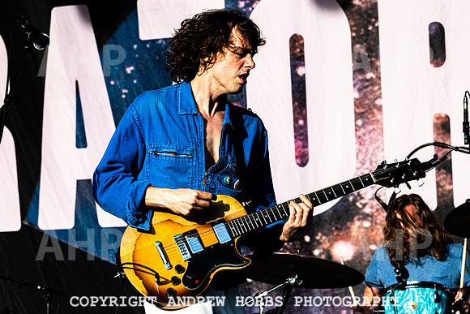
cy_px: 162
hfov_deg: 12.5
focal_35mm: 164
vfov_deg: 8.4
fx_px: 2146
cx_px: 204
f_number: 8
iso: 640
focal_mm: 130
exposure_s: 1/1000
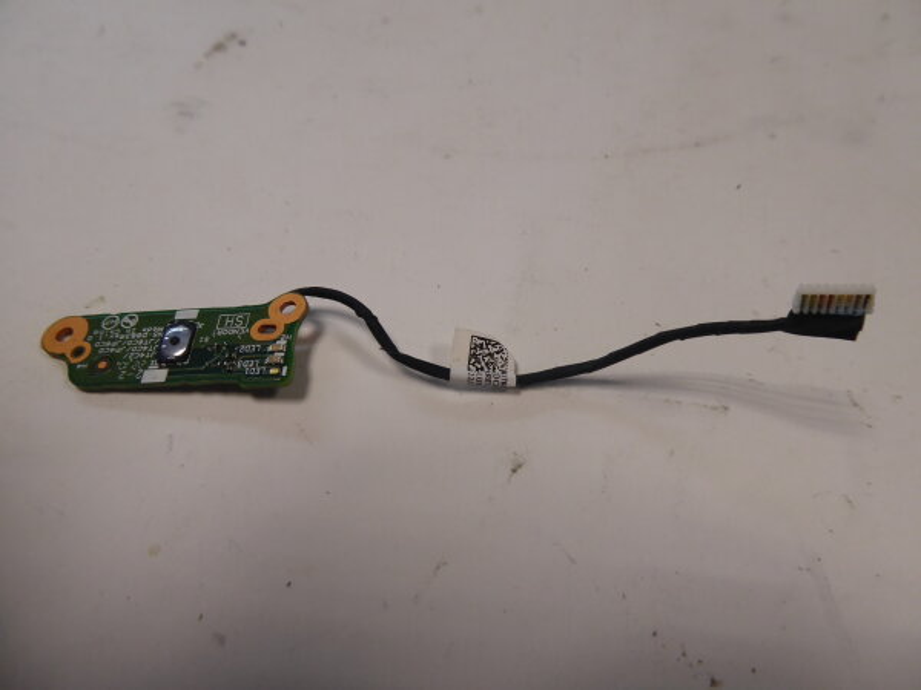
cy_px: 345
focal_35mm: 25
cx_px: 460
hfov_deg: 69.4
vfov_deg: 54.9
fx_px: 665
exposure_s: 1/60
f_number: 3.3
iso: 125
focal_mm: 4.3
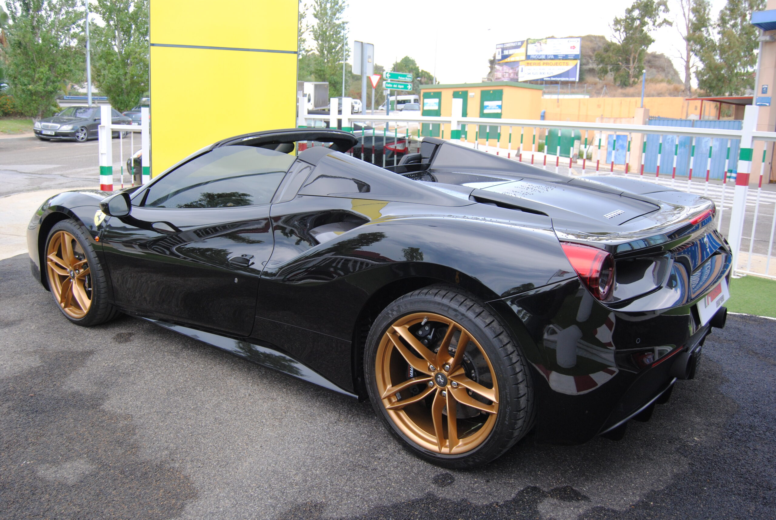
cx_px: 388
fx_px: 647
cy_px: 260
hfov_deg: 61.9
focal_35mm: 30
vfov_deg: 43.7
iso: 200
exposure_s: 1/80
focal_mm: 20
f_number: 4.5
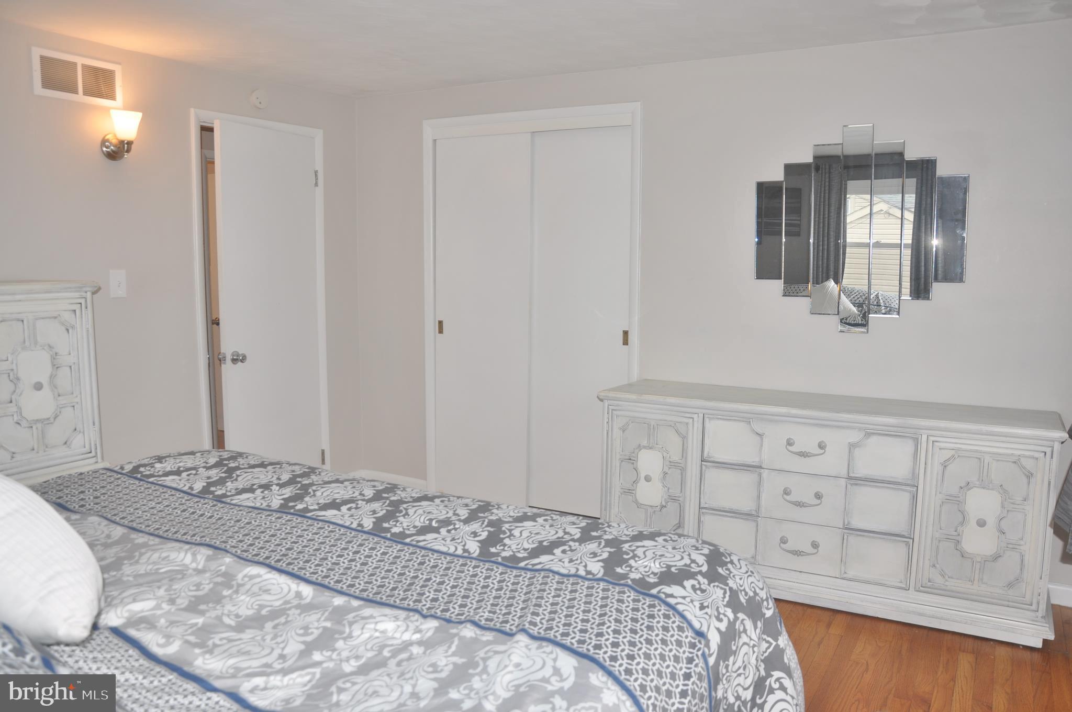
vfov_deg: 47.8
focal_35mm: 27
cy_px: 356
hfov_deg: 67.4
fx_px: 803
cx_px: 536
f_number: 5.6
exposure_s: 1/60
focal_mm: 18
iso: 200
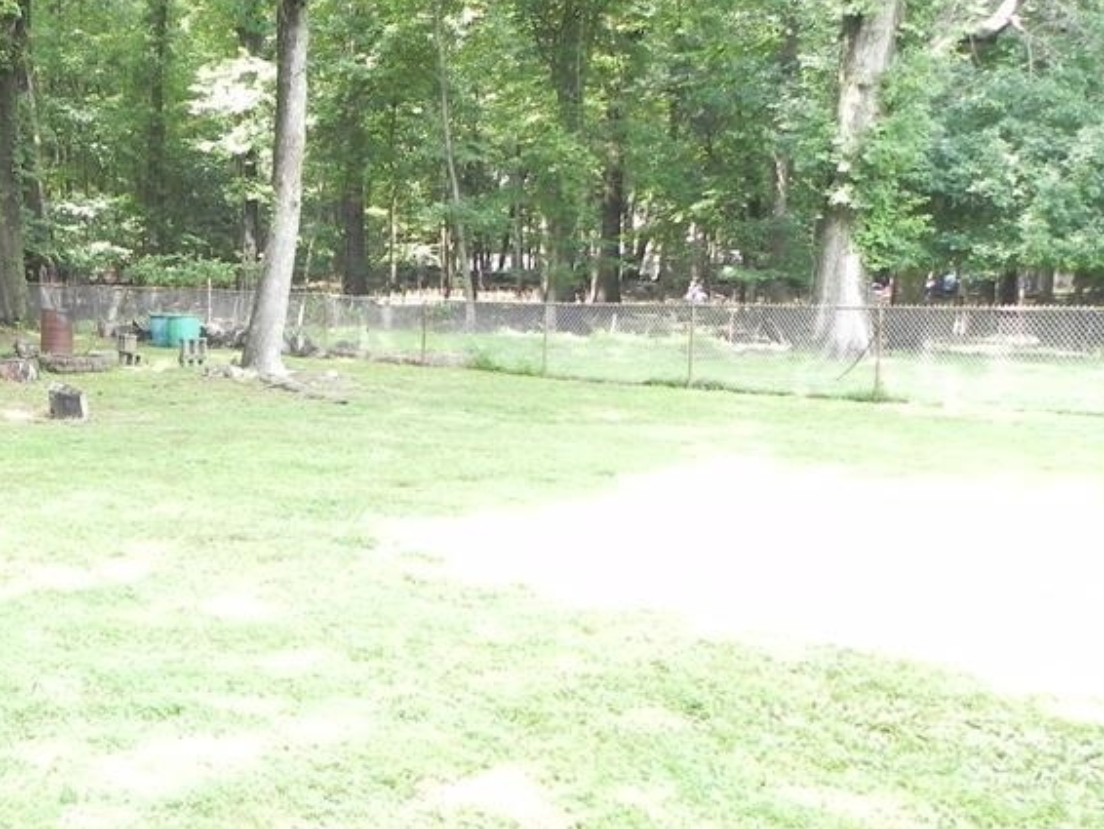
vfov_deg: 30.9
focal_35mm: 47
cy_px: 474
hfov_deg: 37.8
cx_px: 119
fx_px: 1500
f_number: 3.5
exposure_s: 1/71.5
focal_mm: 4.6
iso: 160
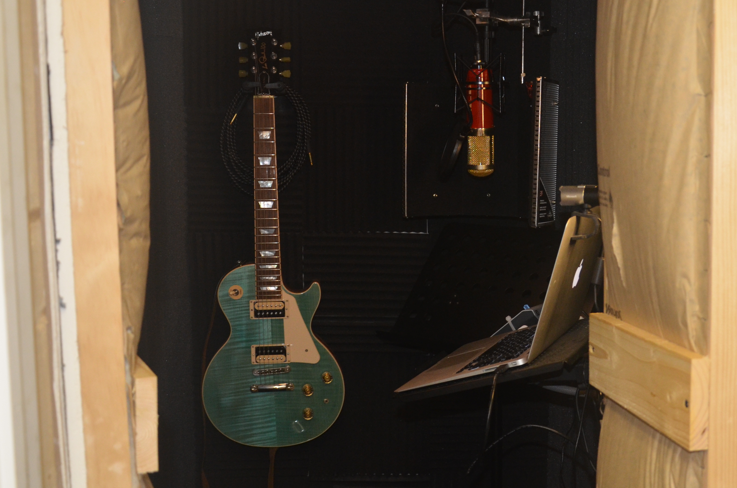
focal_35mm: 49
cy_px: 250
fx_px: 996
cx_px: 526
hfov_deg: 39.8
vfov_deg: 27.5
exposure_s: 1/60
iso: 800
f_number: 3.8
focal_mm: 21
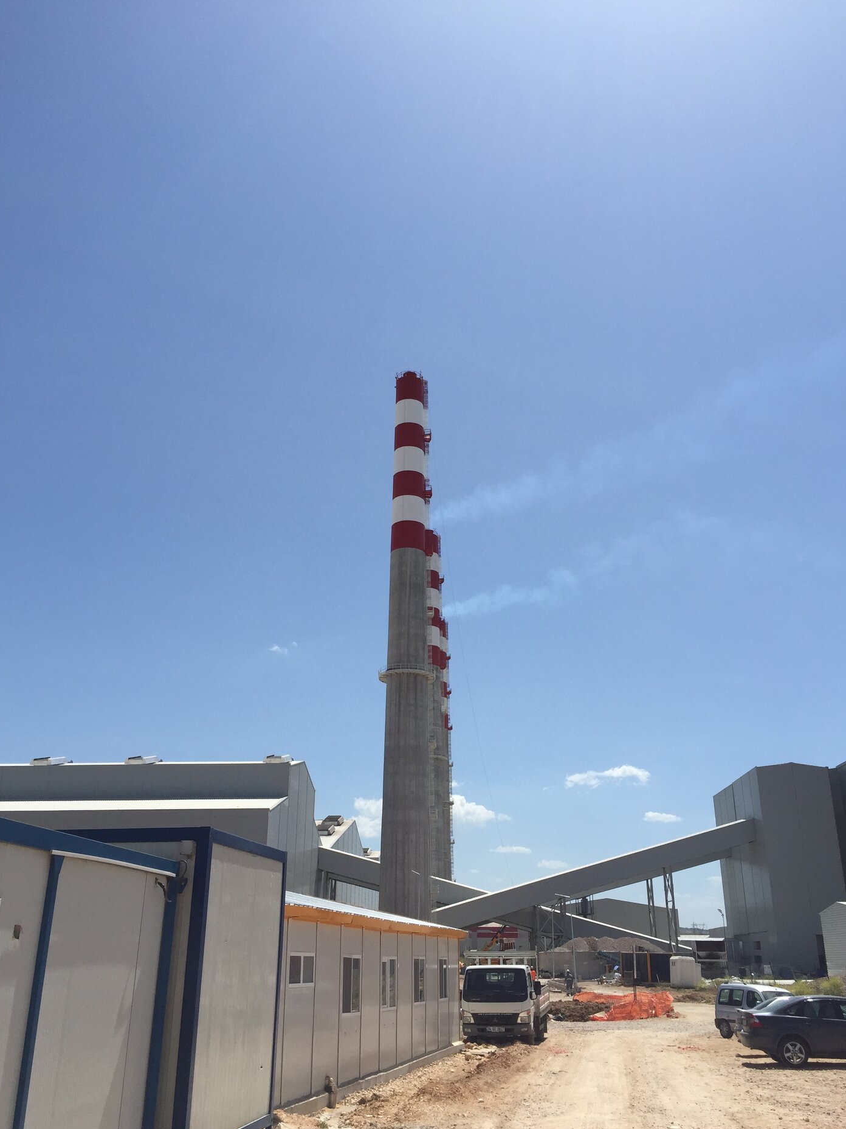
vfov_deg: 60.0
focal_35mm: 30
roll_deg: +0.0
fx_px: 978
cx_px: 423
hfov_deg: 46.8
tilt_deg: +19.9
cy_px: 581
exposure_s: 1/3968
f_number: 2.2
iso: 32
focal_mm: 4.15
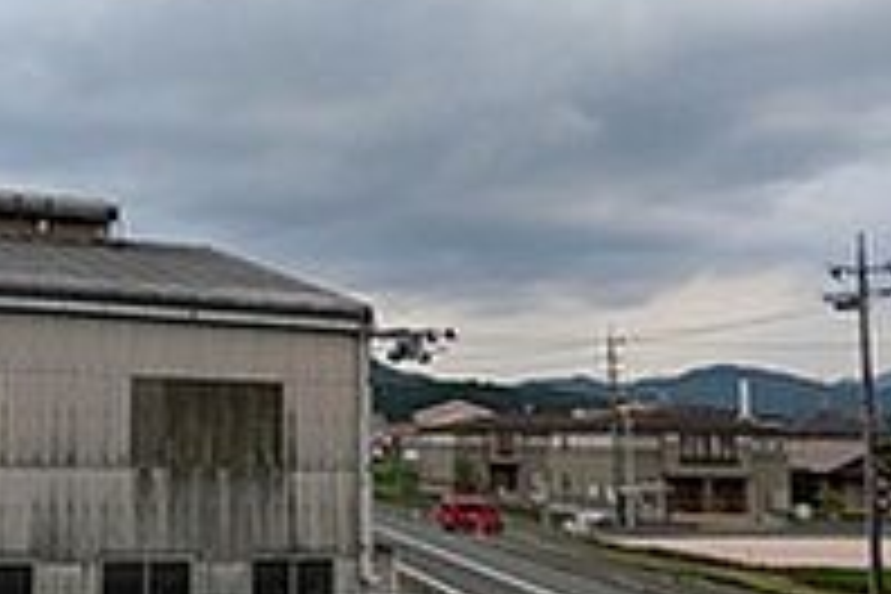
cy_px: 292
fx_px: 1163
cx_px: 104
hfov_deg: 39.2
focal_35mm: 47
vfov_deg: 28.6
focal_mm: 1.85
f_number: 2.2
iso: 54
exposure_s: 1/1188
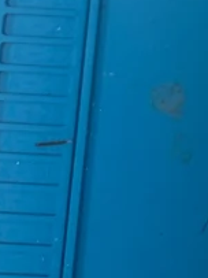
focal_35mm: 121
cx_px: 494
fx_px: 970
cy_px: -168
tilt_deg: -80.3
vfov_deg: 14.8
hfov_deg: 10.6
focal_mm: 6.76
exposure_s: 1/90
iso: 125
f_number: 1.78
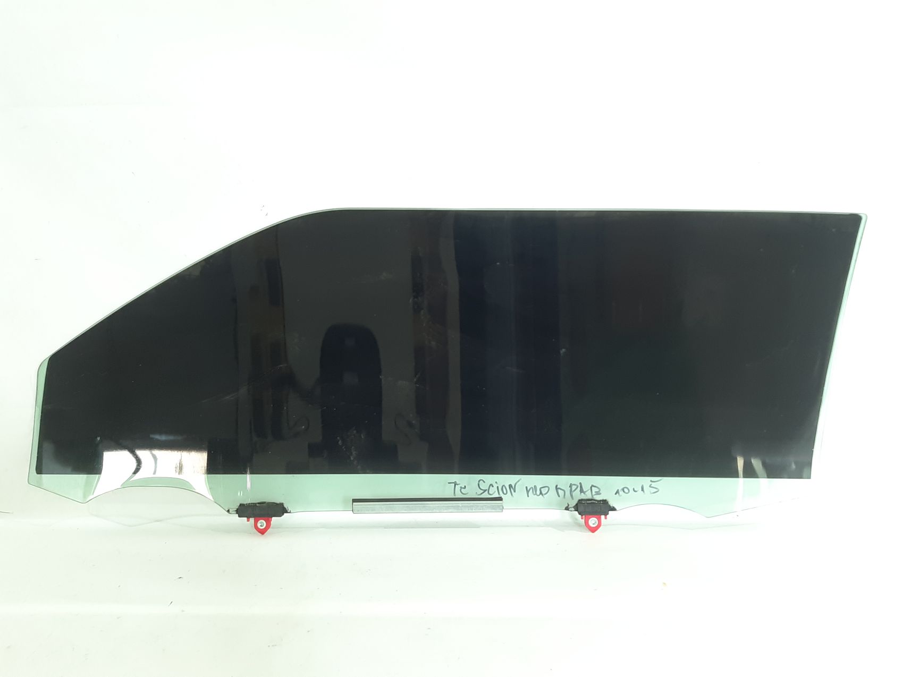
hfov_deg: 65.3
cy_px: 338
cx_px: 452
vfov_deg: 51.3
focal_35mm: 27
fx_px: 704
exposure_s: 1/50
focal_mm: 3.93
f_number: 1.7
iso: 100
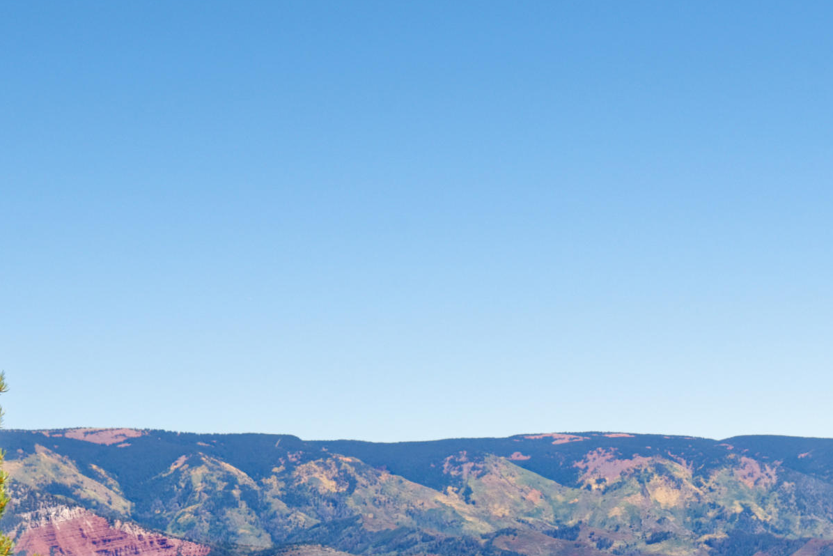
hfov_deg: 14.8
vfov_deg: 9.8
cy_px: 648
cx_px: 570
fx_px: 3194
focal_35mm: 138
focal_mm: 55
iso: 200
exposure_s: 1/100
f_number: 8
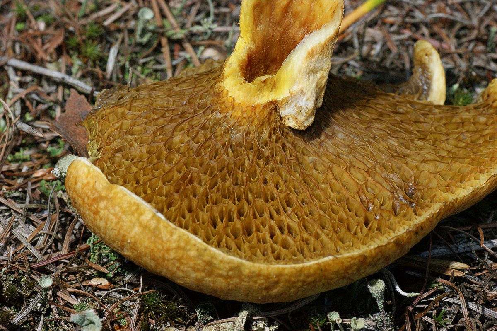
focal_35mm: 135
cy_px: 166
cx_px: 248
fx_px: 1863
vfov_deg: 10.2
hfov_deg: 15.2
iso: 400
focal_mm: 90
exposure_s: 1/125
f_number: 16
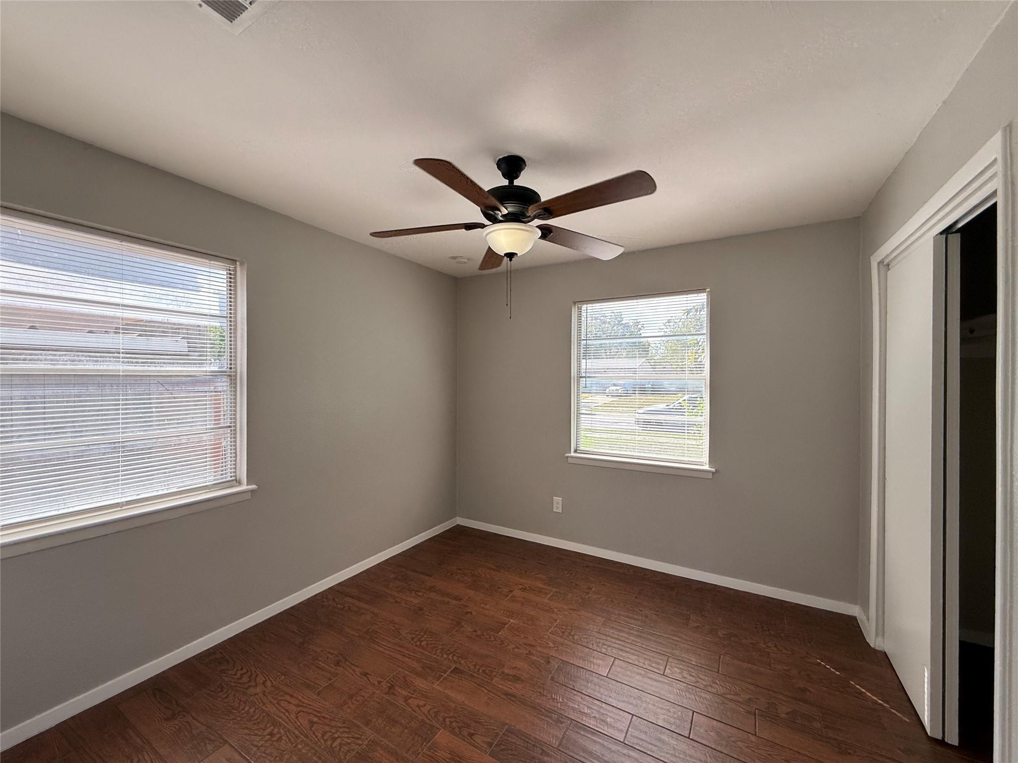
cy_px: 382
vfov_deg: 85.7
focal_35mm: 14
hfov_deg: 102.1
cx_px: 509
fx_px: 412
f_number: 2.2
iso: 64
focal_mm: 2.22
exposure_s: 1/300
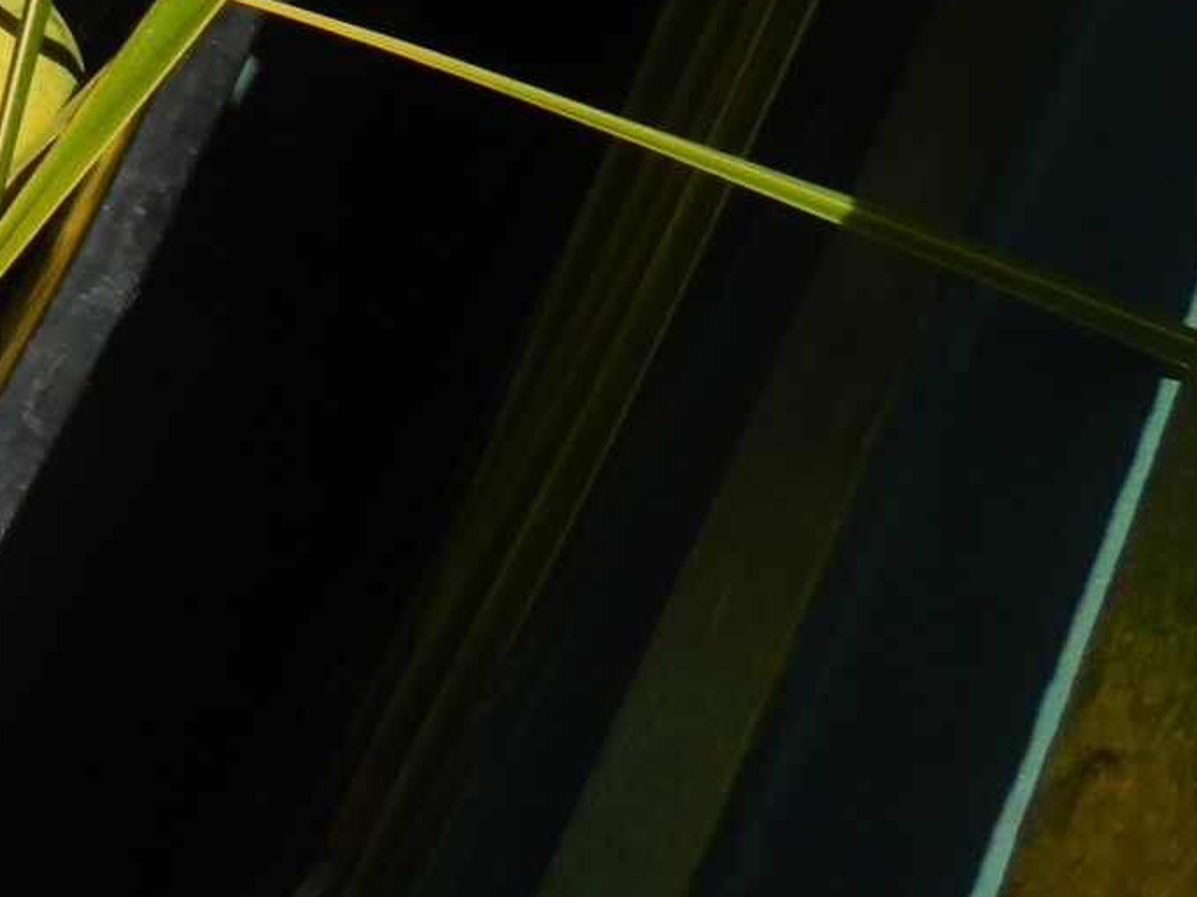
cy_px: -105
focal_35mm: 90
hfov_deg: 17.4
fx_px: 3112
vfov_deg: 15.9
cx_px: -994
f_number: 4.1
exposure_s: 1/1250
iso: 125
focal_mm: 4.3
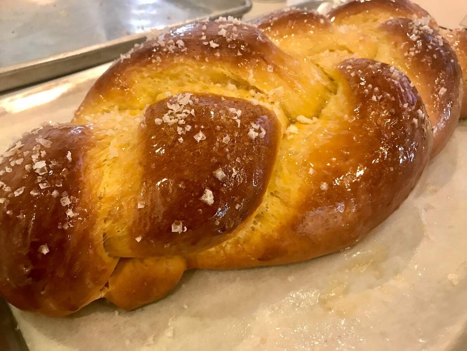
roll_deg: -2.2
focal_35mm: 28
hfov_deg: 63.4
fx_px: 378
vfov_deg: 49.7
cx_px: 234
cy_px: 176
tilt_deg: -39.9
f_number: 1.8
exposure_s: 1/15
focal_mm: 3.99
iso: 64
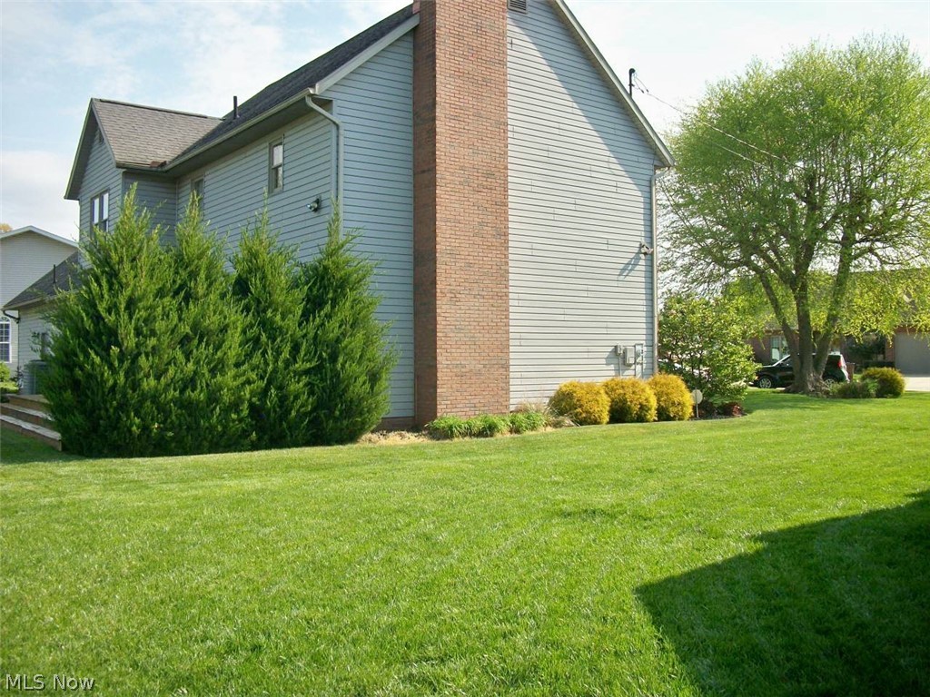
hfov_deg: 56.8
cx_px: 465
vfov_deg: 44.2
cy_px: 348
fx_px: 860
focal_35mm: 32
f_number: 8.8
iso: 80
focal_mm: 5.7
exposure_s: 1/125
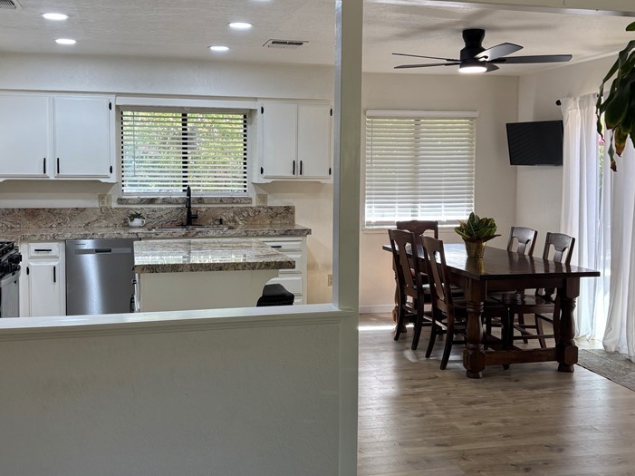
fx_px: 697
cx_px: 282
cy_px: 208
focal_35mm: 38
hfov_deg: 48.9
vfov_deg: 37.6
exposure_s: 1/120
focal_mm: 5.96
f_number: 1.6
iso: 100
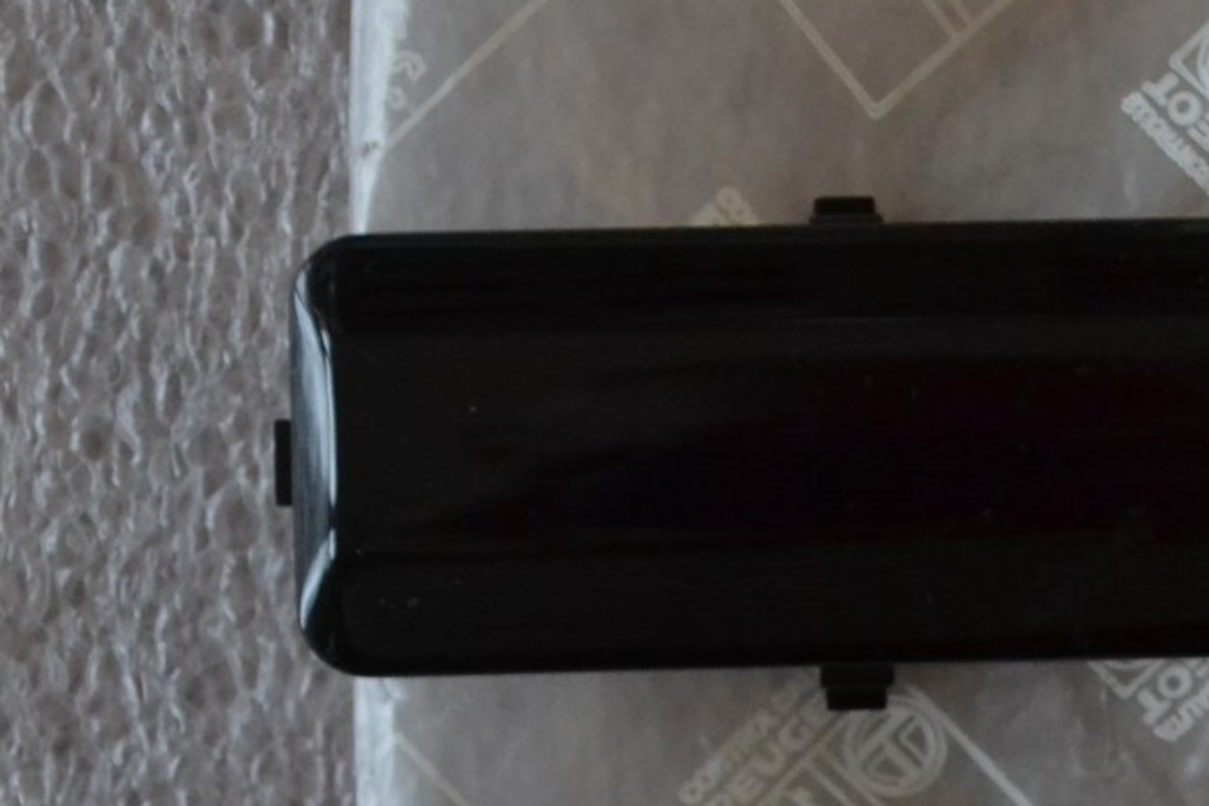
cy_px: 706
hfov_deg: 23.2
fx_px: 2922
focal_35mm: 87
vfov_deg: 15.5
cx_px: 860
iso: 3200
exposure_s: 1/20
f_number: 4.5
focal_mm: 29
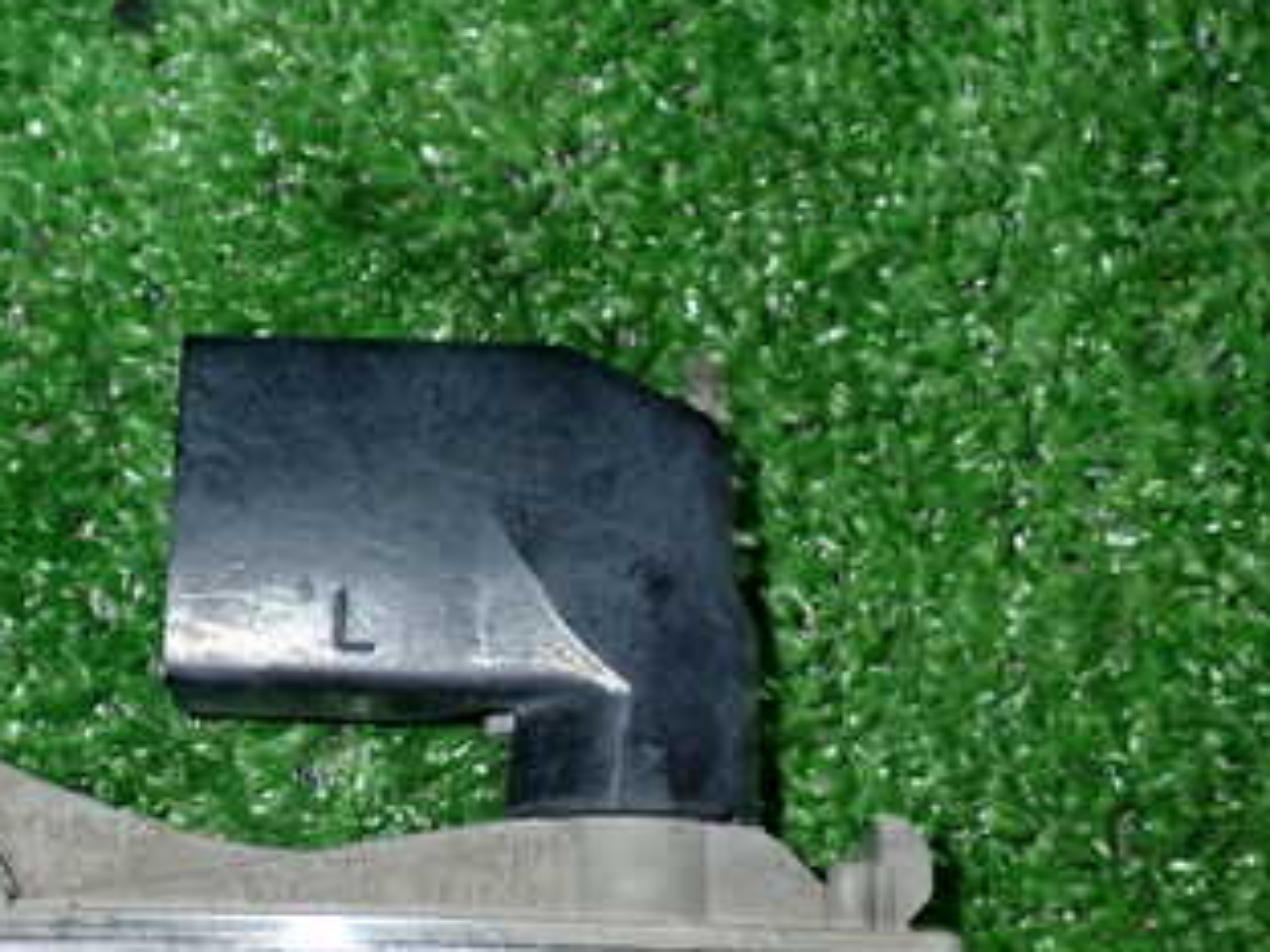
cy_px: 740
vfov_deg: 20.0
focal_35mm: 73
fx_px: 2678
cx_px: 293
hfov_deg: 26.3
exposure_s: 1/40
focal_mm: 6.83
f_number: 8
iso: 320
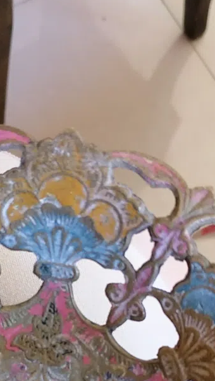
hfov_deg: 18.7
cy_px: 330
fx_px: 648
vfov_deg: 31.5
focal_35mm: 64
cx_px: 57
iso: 400
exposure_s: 1/25
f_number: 1.8
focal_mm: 5.4
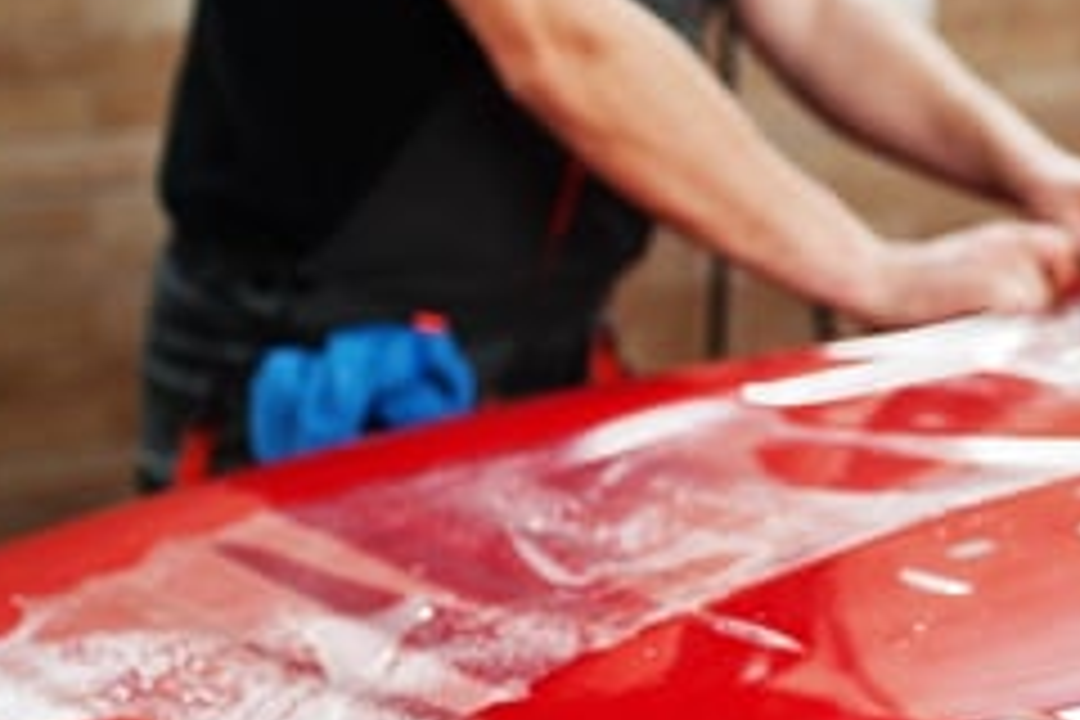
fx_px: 3360
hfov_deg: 16.9
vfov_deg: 12.1
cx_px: 1521
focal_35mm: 112
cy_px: 662
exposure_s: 1/200
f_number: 2.5
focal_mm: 35
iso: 640
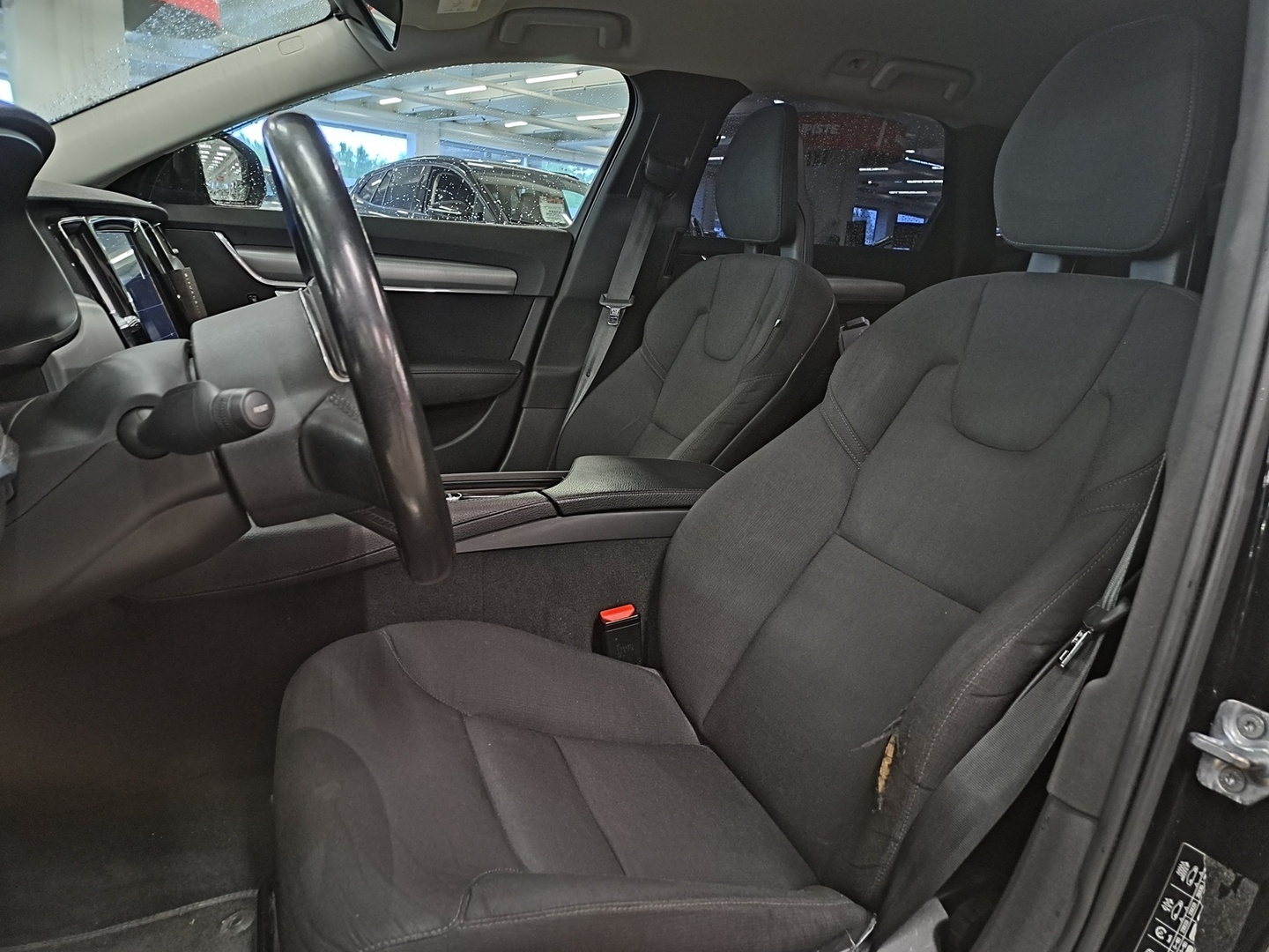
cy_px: 476
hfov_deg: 71.6
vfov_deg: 56.8
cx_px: 634
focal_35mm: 24
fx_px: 880
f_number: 1.8
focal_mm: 5.23
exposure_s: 1/20
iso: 800
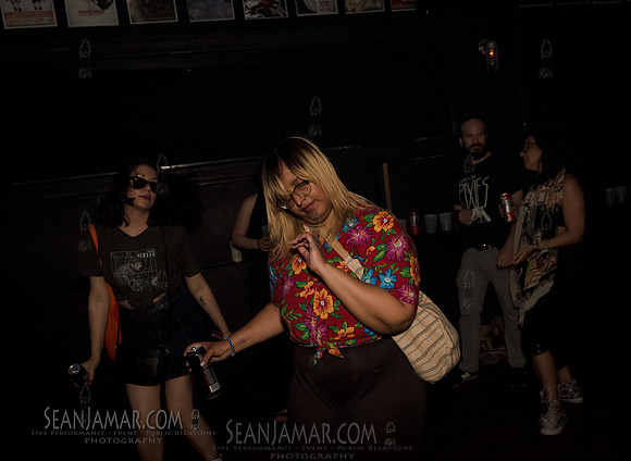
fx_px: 607
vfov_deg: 41.6
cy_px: 247
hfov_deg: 54.8
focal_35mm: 34
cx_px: 348
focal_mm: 24
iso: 2000
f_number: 4.5
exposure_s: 1/320
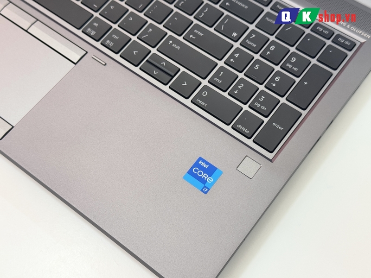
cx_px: 186
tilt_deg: -63.6
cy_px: 139
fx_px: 514
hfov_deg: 39.7
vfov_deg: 30.3
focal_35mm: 48
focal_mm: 6.76
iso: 100
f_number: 1.78
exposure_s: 1/113
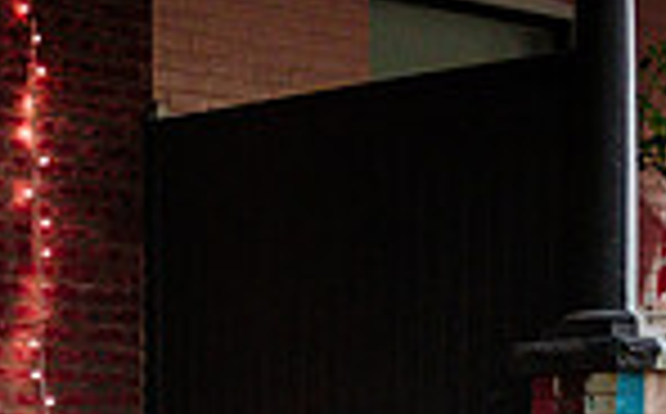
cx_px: 19
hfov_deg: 15.4
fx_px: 2429
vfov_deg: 9.4
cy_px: 693
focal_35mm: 134
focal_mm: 20.6
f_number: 2.8
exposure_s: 1/250
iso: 1600
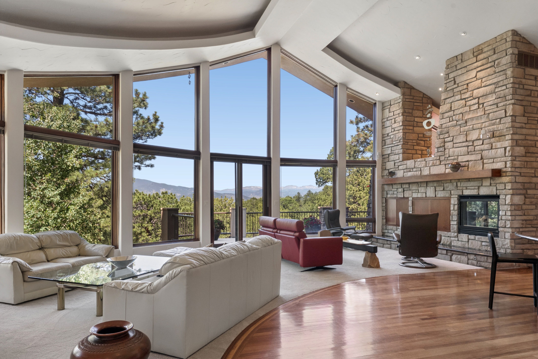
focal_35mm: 21
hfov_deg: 81.2
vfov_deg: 59.6
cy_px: 180
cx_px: 269
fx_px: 314
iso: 640
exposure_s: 1/320
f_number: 11
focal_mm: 21
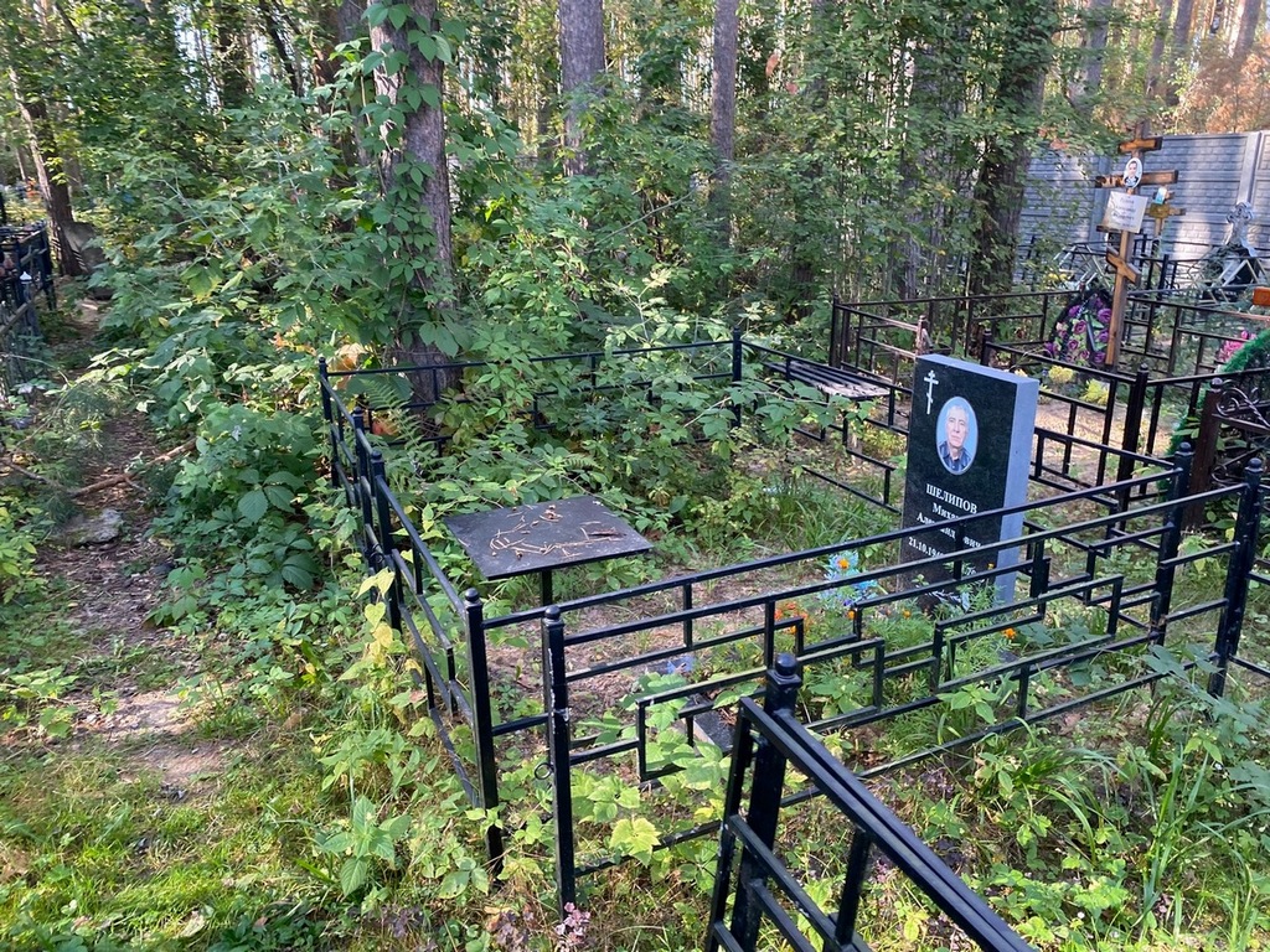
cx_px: 635
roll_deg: -4.2
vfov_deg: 53.1
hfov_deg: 67.3
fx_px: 954
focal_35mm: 26
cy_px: 476
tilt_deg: -18.1
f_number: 1.8
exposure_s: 1/108
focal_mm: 4.25
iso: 125
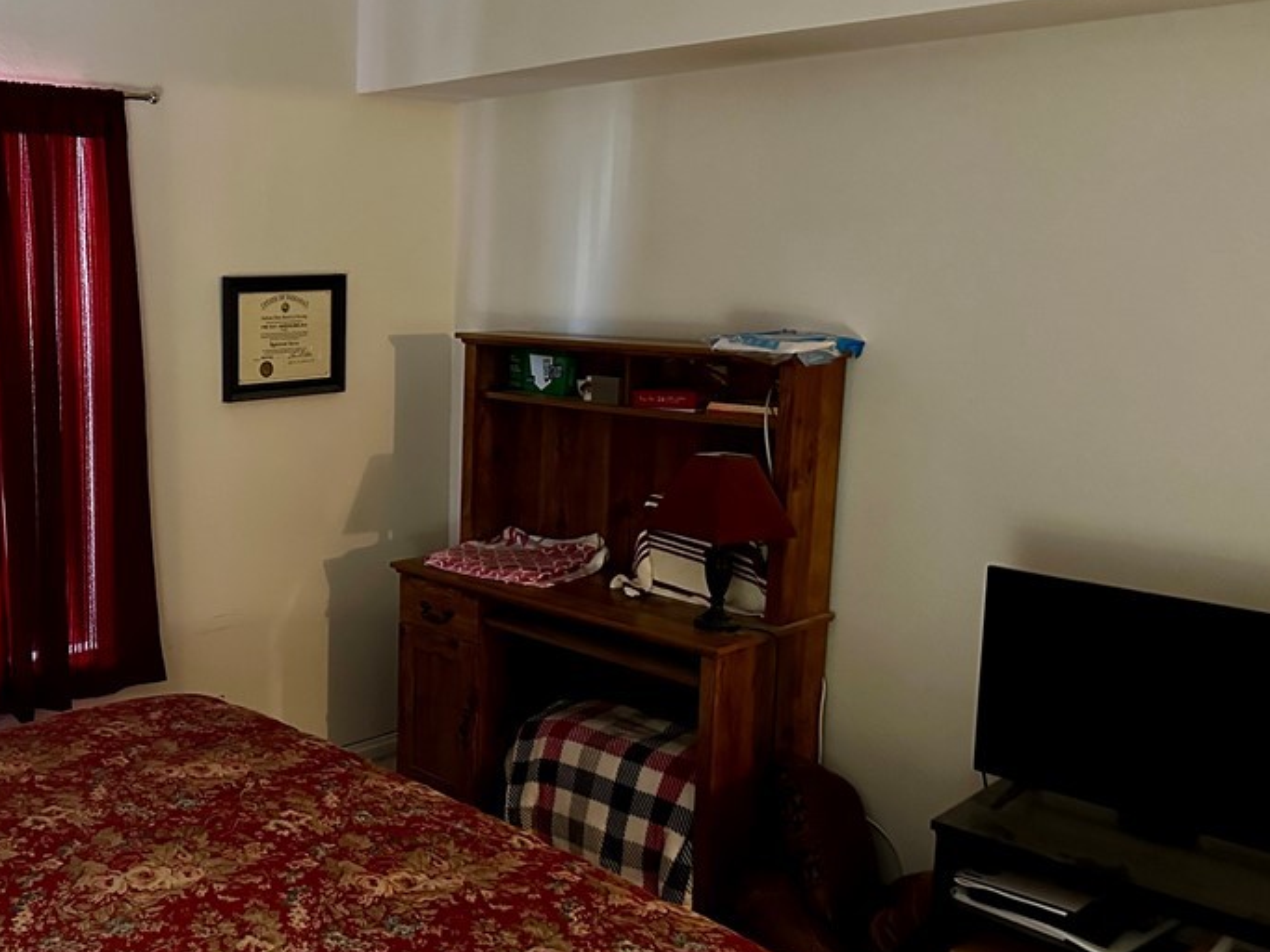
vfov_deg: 39.6
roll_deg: -0.4
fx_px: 1321
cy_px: 469
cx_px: 333
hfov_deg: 49.5
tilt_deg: -8.6
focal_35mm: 36
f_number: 1.78
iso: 1000
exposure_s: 1/30
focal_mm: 6.86
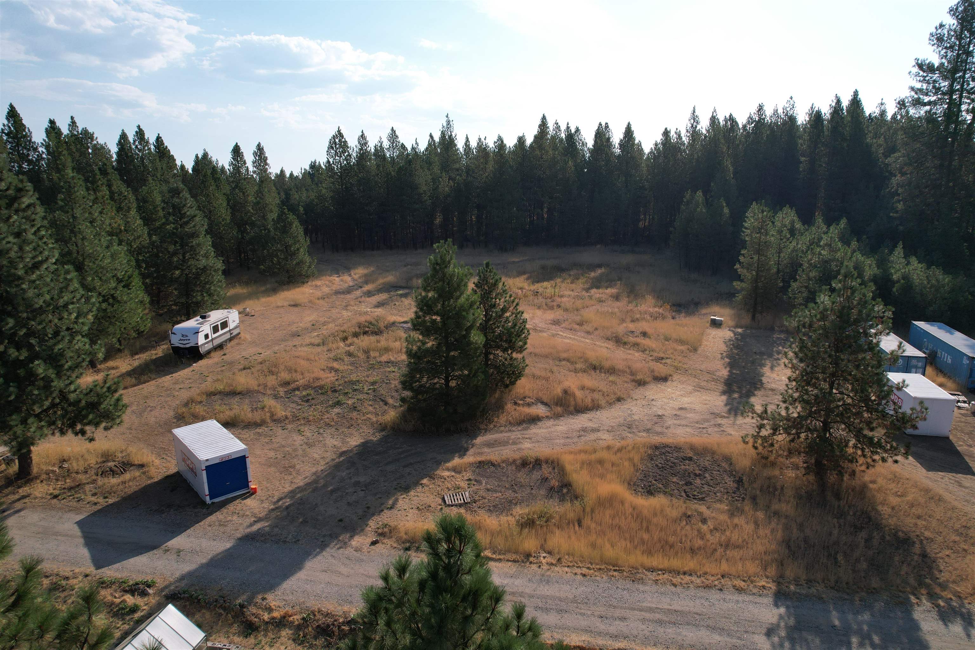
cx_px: 488
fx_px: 596
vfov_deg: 57.2
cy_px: 325
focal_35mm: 22
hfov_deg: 78.6
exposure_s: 1/2000
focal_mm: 8.38
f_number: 2.8
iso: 100
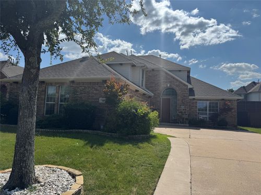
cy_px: 98
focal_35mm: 24
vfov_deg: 56.8
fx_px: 181
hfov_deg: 71.6
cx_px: 130
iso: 80
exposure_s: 1/12346
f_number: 1.78
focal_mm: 6.76
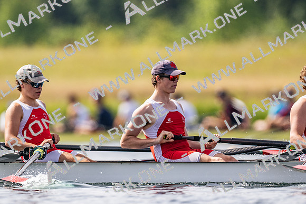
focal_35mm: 900
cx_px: 153
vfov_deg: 1.5
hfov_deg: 2.3
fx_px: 7645
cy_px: 102
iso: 200
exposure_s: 1/2500
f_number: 4
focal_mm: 600
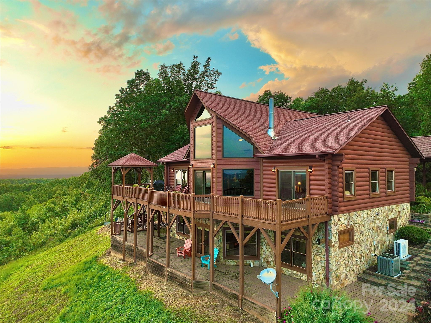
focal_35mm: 24
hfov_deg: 71.6
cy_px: 162
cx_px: 216
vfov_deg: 56.8
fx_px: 299
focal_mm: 12.29
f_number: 2.8
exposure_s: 1/400
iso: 210
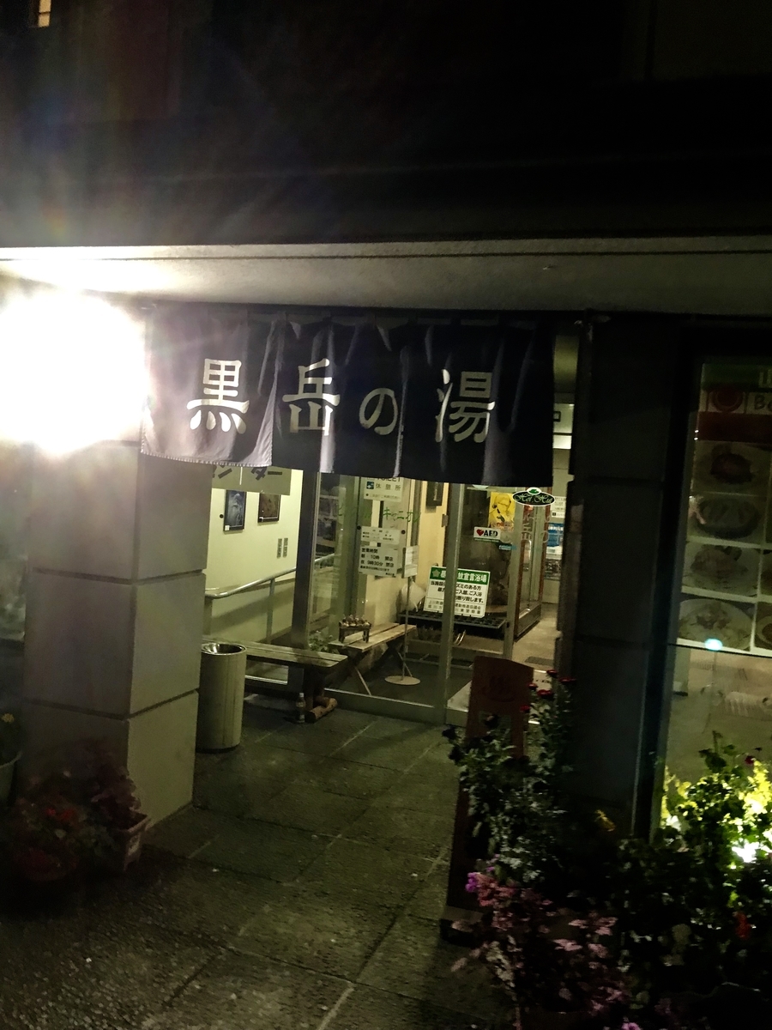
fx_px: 833
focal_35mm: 28
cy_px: 515
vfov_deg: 63.4
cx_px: 386
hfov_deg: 49.7
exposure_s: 1/7
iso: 80
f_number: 1.8
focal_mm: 3.99
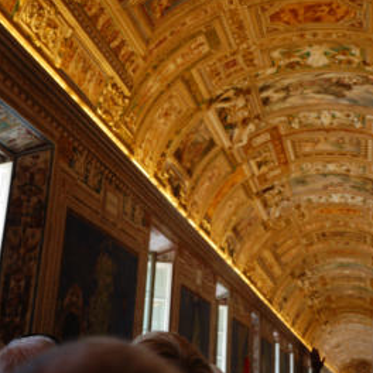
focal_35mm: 68
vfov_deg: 25.3
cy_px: 106
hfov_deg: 25.5
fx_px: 825
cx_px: 186
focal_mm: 35
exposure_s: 1/30
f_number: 4.5
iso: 400
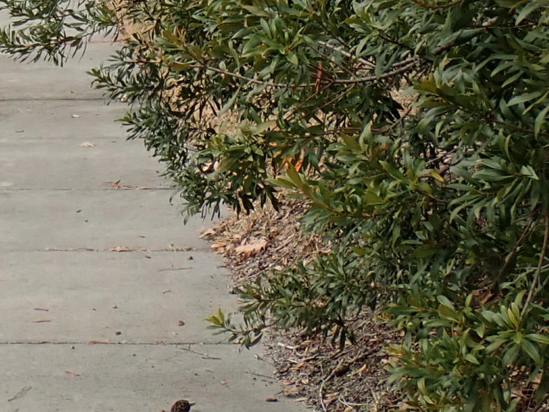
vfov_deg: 9.5
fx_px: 2411
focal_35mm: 152
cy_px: -209
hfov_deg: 12.2
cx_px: -363
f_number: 4
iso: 100
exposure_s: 1/320
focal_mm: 7.34
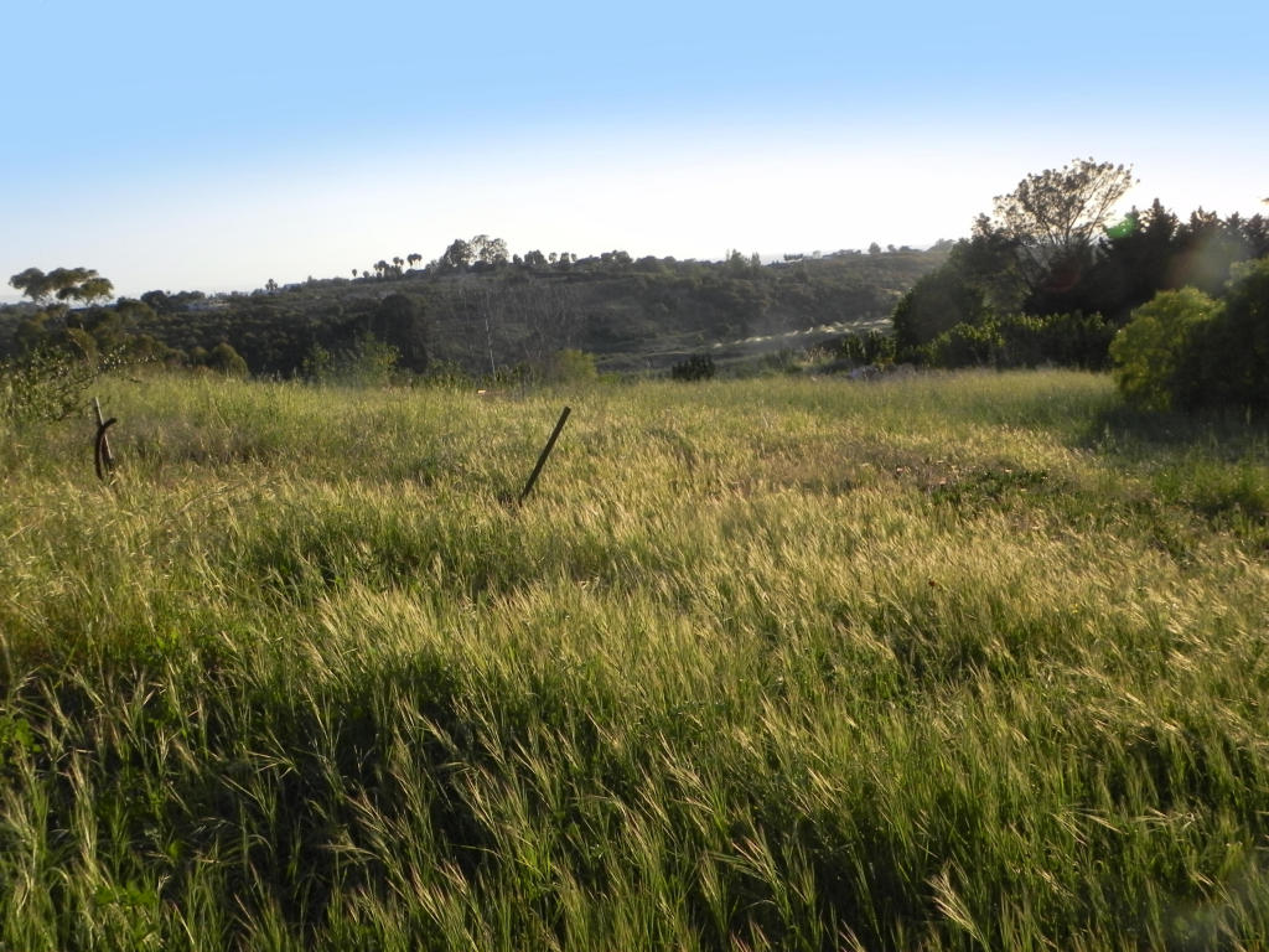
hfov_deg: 50.1
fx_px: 1356
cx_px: 634
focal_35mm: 37
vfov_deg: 38.7
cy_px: 476
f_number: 6.3
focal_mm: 6.6
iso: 160
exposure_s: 1/299
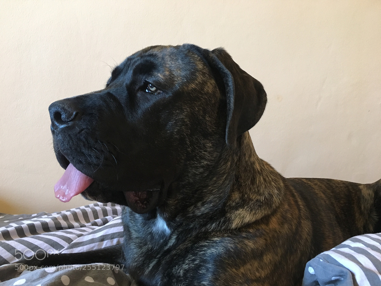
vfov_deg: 48.2
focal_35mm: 29
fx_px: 319
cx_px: 190
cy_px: 143
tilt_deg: -3.1
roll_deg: -3.6
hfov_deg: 61.7
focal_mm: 4.15
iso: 200
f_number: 2.2
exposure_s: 1/33
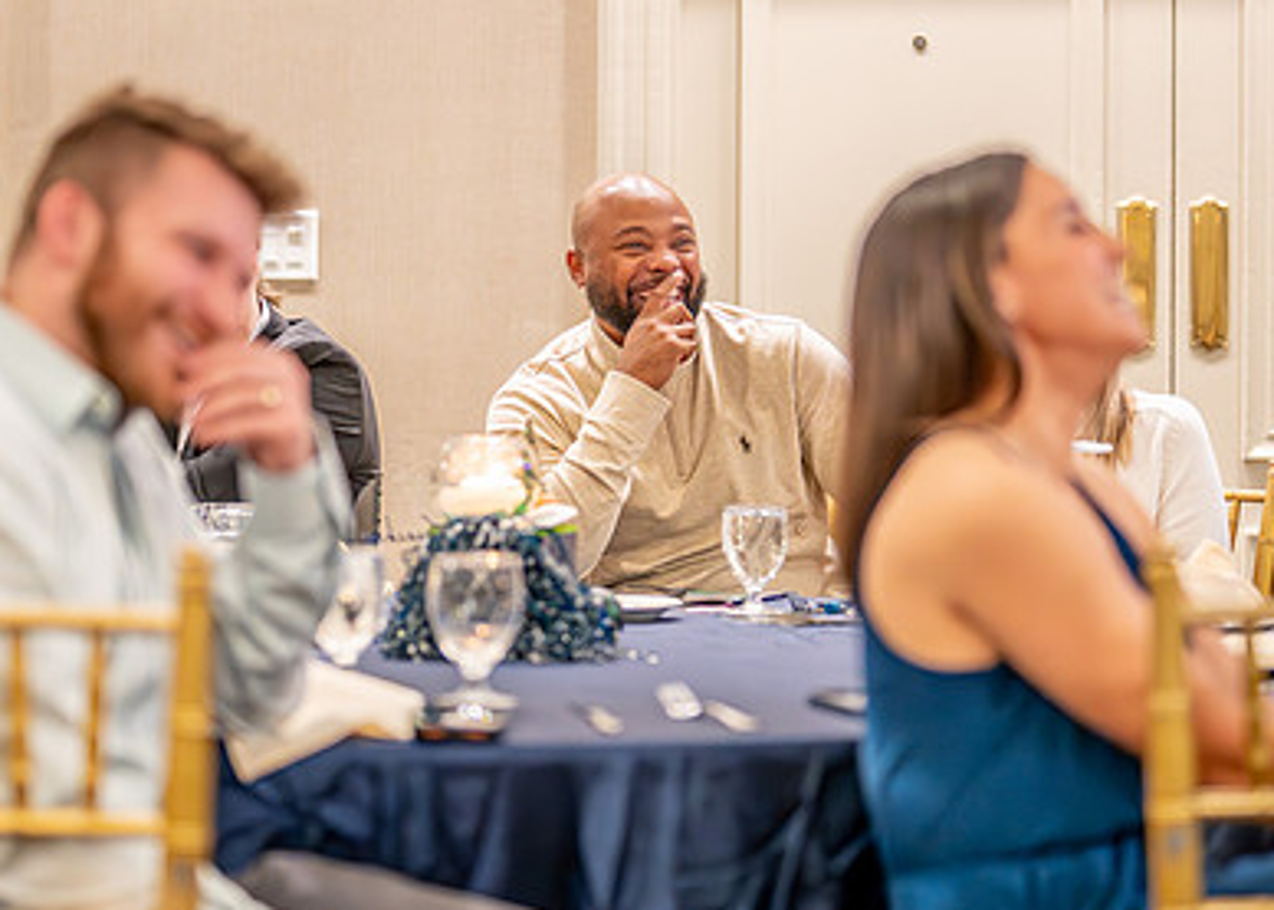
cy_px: 349
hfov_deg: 21.4
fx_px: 3364
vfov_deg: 15.4
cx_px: 674
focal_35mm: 93
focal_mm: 50
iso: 1600
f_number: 1.2
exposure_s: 1/400
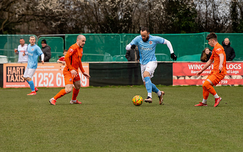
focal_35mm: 314
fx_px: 2079
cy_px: 63
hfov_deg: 6.7
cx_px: 148
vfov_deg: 4.2
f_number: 4
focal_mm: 155
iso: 500
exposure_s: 1/1600
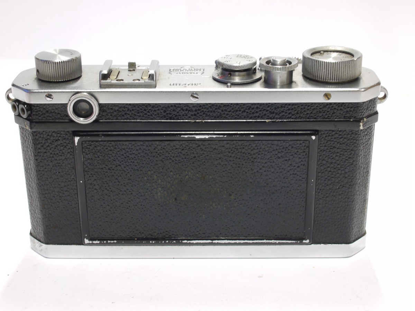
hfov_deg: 32.2
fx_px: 719
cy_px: 156
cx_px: 208
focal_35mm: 60
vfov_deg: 24.4
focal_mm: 30
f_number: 9
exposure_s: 1/5
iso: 400
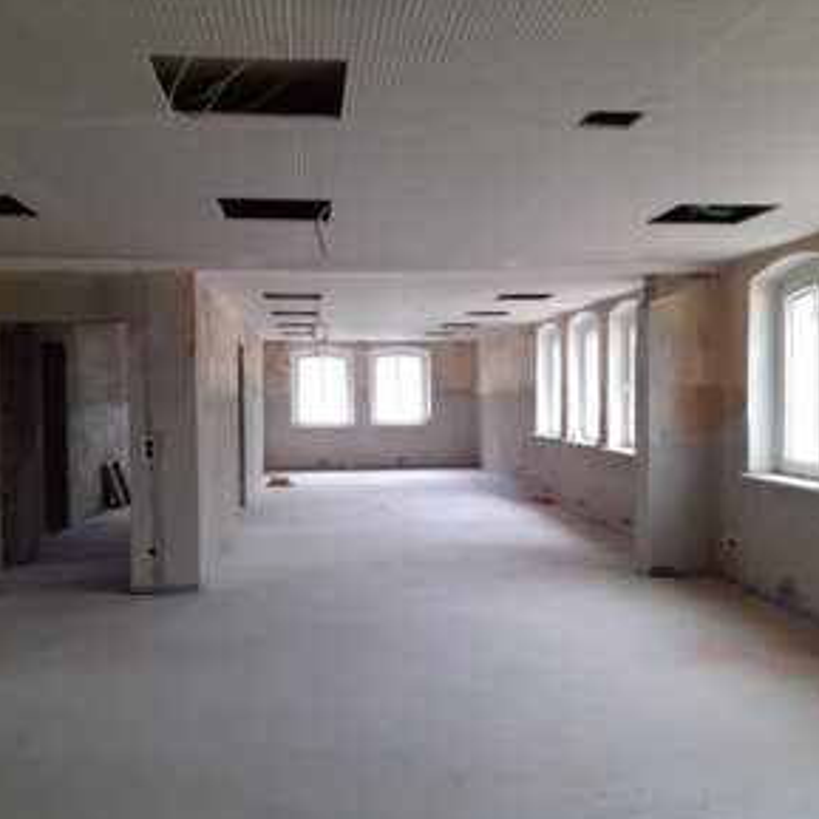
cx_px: 402
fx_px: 883
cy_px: 419
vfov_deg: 49.7
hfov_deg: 49.7
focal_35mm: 33
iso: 160
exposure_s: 1/50
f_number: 1.9
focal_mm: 3.6
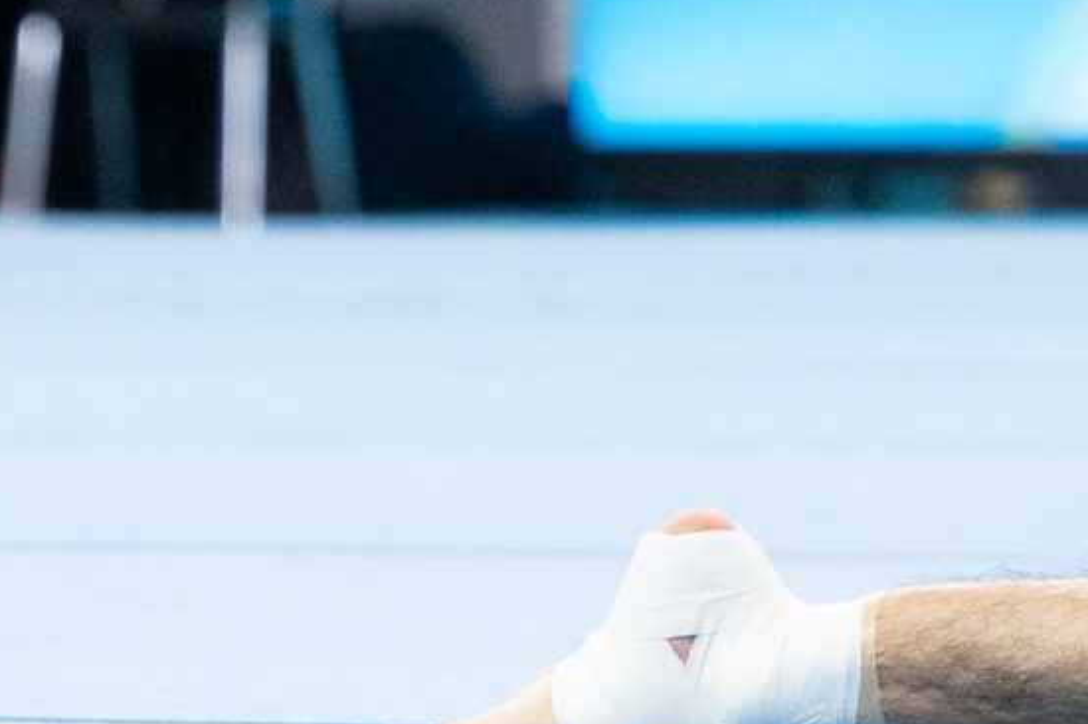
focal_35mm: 520
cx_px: 907
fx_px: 15706
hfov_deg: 4.0
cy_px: -732
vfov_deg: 2.6
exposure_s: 1/1250
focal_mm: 91
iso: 2500
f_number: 2.8
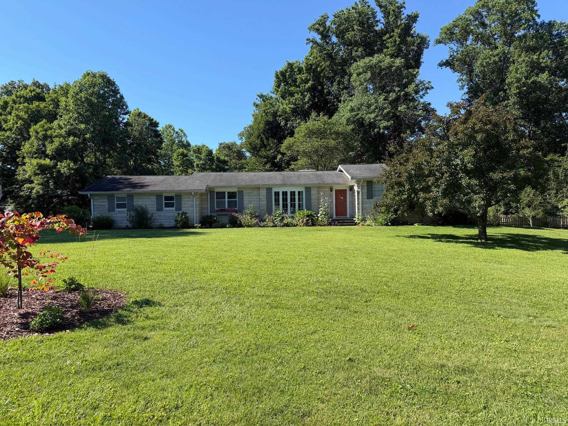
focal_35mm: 24
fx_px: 394
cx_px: 284
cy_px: 213
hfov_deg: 71.6
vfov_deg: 56.8
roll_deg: +1.2
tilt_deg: -1.0
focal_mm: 6.76
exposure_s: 1/2611
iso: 80
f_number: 1.78
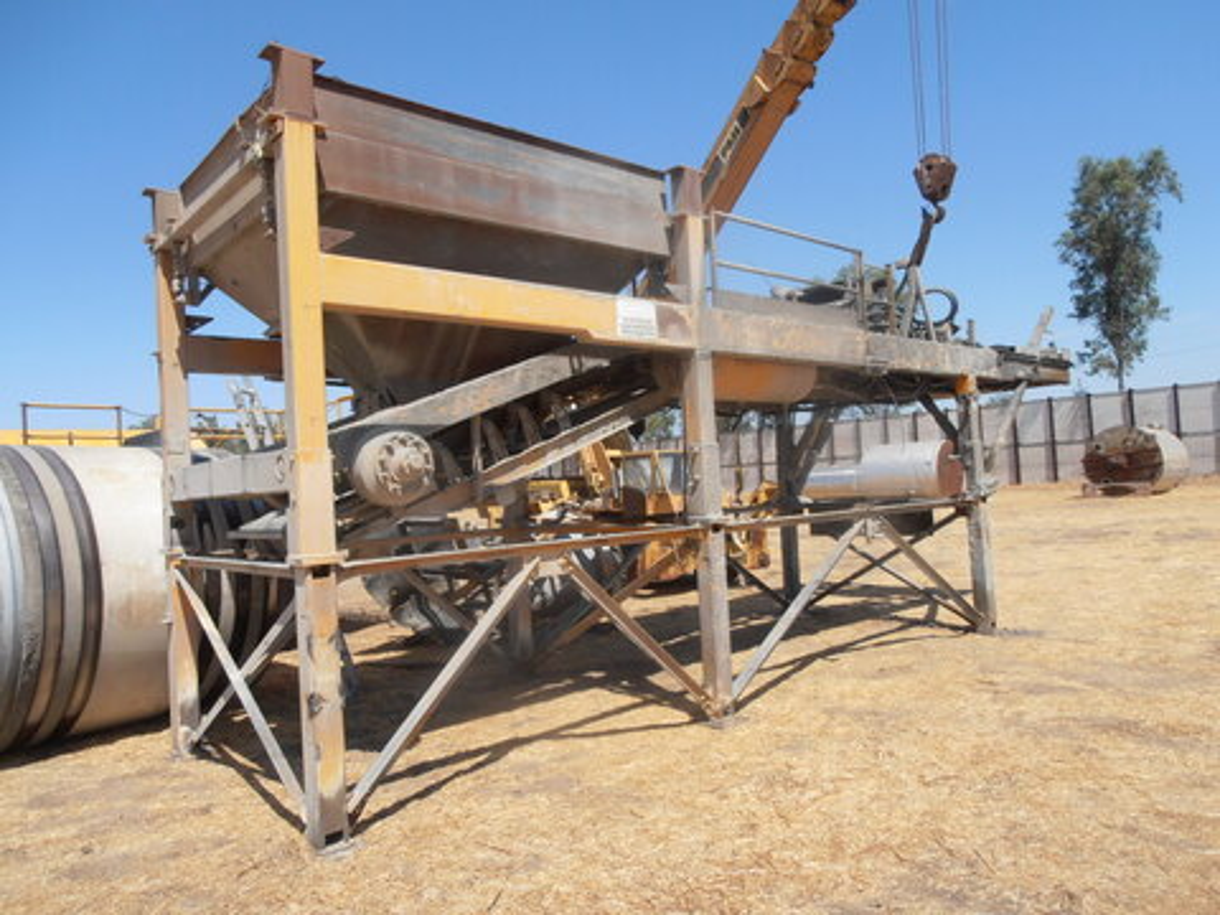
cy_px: 458
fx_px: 846
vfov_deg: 56.8
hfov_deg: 71.6
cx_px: 610
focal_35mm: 24
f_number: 3
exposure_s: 1/1600
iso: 80
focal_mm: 4.2
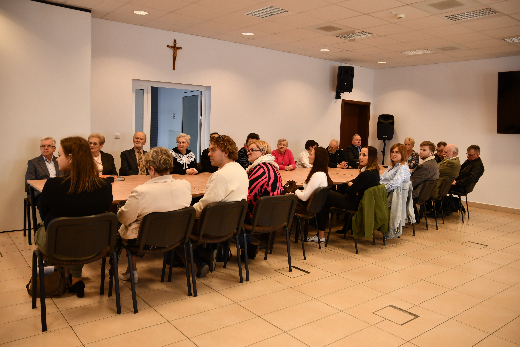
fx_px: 404
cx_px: 260
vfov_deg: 46.4
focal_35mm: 28
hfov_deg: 65.5
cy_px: 174
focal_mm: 19
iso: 400
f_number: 2.8
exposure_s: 1/250
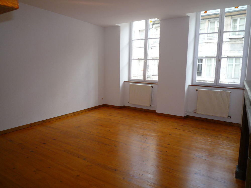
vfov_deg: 54.9
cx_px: 126
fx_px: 181
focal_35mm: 25
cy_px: 94
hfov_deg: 69.4
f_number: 2.8
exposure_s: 1/80
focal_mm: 4.4
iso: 100
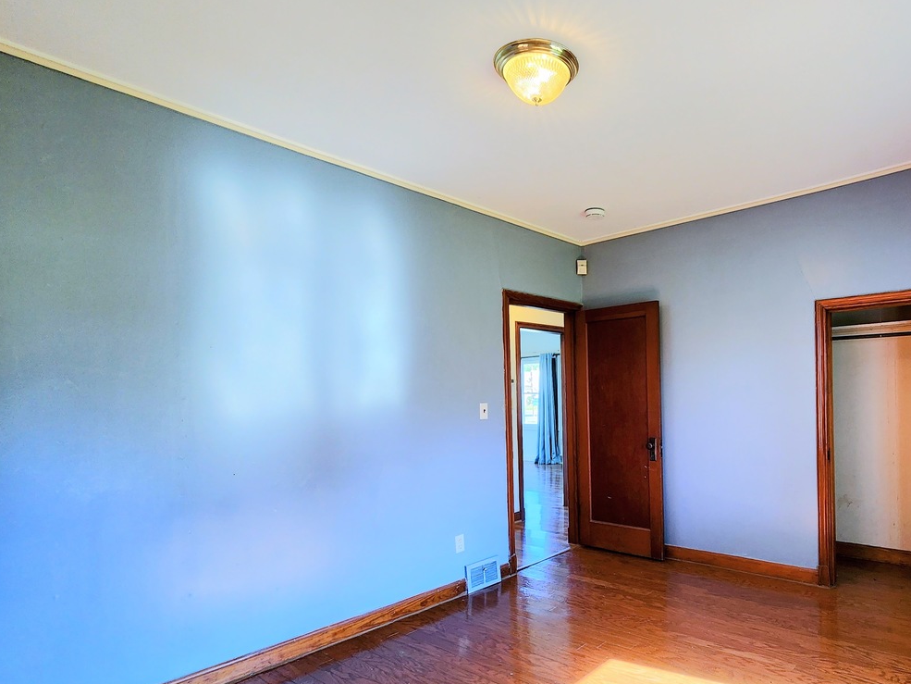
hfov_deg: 82.0
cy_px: 405
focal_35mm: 19
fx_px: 500
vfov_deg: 68.1
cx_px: 602
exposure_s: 1/60
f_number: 2.2
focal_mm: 2.2
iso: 80
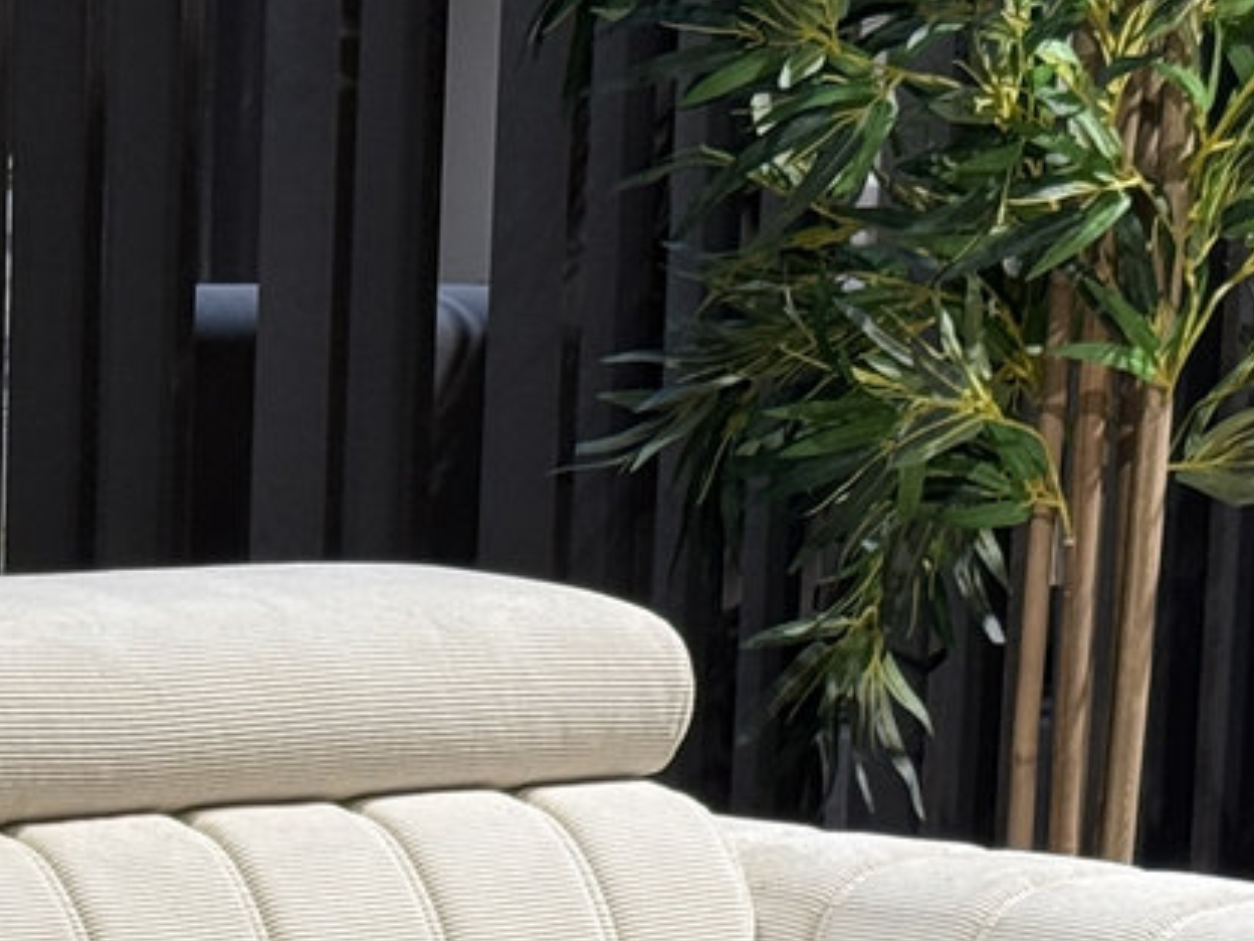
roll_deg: +0.1
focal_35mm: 173
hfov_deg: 11.2
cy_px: 1356
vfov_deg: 8.4
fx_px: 6267
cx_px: -259
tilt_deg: -10.9
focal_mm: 6.76
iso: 50
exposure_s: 1/100
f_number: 1.78
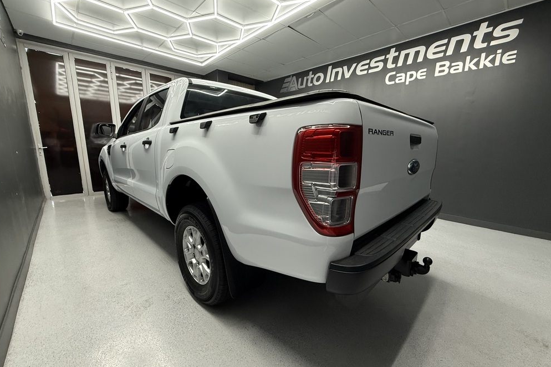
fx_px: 230
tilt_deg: -10.3
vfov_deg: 77.3
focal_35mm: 15
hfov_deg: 100.4
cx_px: 276
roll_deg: -0.9
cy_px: 189
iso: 250
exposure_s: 1/100
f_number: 2.2
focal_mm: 2.22
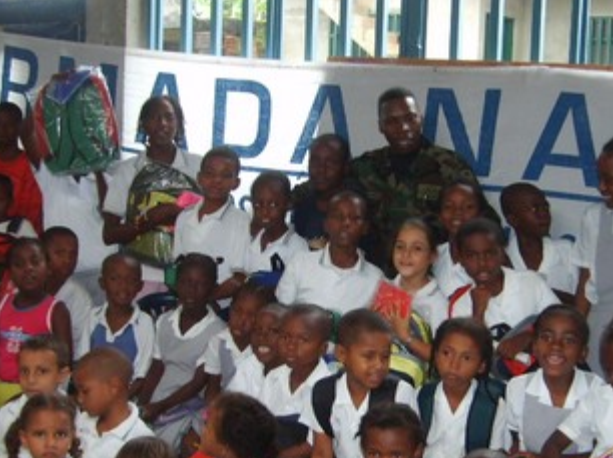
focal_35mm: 63
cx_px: 381
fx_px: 1115
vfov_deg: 23.1
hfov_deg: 30.6
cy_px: 308
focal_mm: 5.8
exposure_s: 1/45
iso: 106
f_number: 2.8
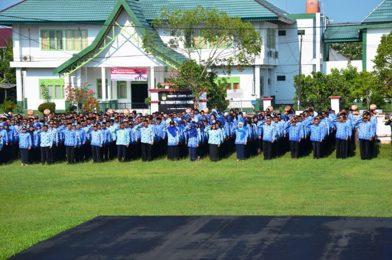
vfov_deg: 10.7
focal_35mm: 128
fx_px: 1386
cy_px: 130
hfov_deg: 16.1
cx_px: 196
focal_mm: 85
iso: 100
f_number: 8
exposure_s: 1/250
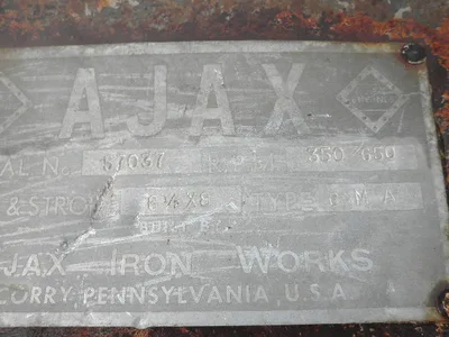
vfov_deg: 40.7
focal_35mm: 35
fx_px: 454
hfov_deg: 52.6
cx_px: 224
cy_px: 168
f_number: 3.2
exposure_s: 1/250
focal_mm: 6.1
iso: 64
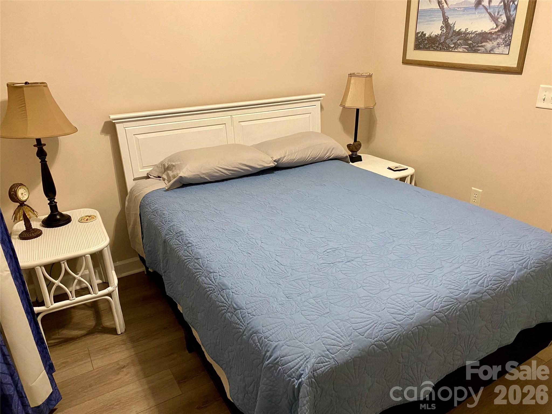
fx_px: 415
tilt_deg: -22.9
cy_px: 207
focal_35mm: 26
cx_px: 276
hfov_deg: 67.3
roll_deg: +0.2
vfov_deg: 53.1
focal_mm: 4.25
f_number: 1.8
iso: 320
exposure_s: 1/60
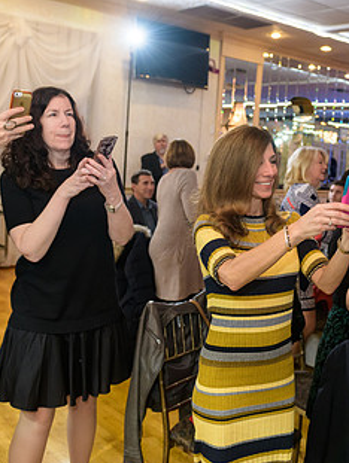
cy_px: 214
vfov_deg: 43.8
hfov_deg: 33.2
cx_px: 249
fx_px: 577
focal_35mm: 43
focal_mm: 24
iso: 1000
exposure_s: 1/125
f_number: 3.2
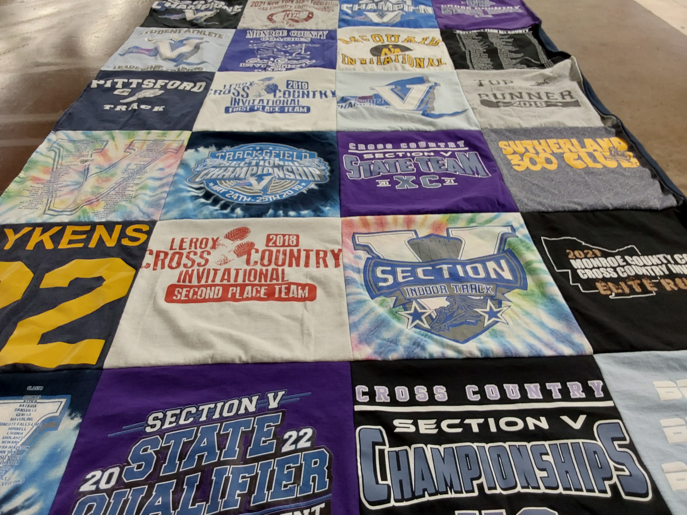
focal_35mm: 28
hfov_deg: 63.4
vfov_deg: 49.7
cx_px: 344
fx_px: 556
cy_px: 258
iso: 100
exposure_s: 1/60
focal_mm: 2.91
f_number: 1.9
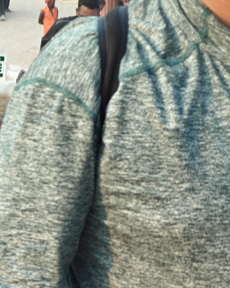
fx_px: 2008
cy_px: -66
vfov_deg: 8.1
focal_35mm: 236
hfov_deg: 6.5
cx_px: 265
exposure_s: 1/200
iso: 80
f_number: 2.6
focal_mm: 13.3
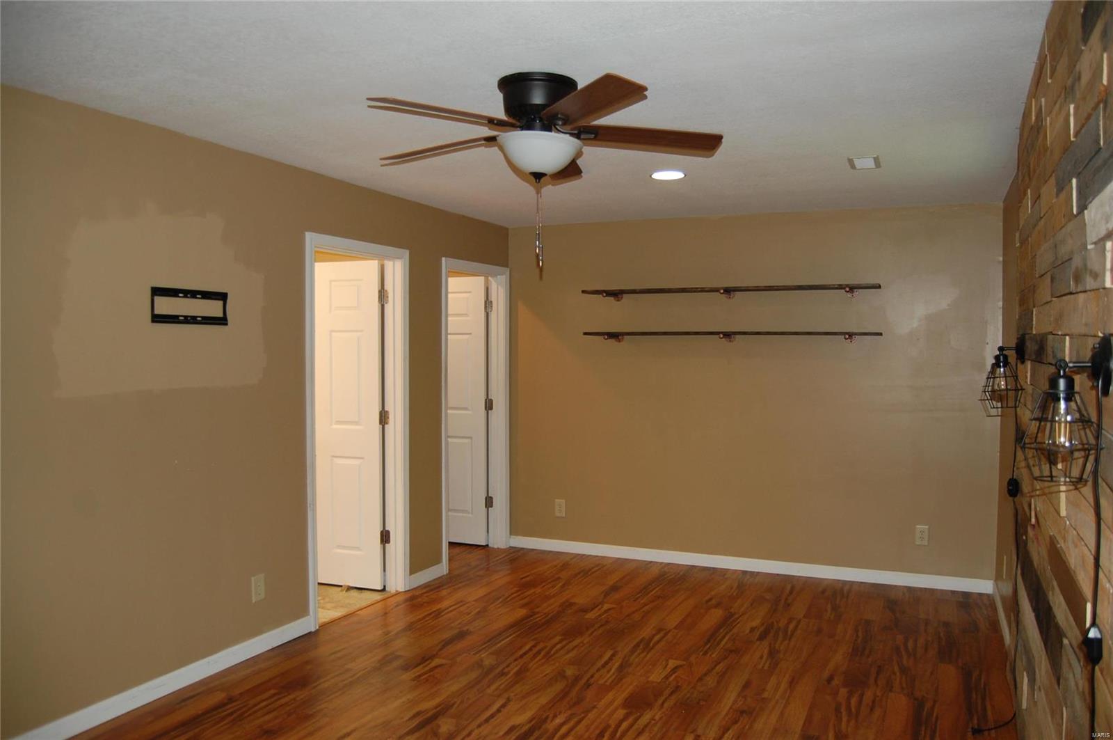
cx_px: 556
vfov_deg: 47.8
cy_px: 370
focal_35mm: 27
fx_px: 834
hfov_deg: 67.4
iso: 400
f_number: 3.5
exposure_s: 1/60
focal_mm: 18
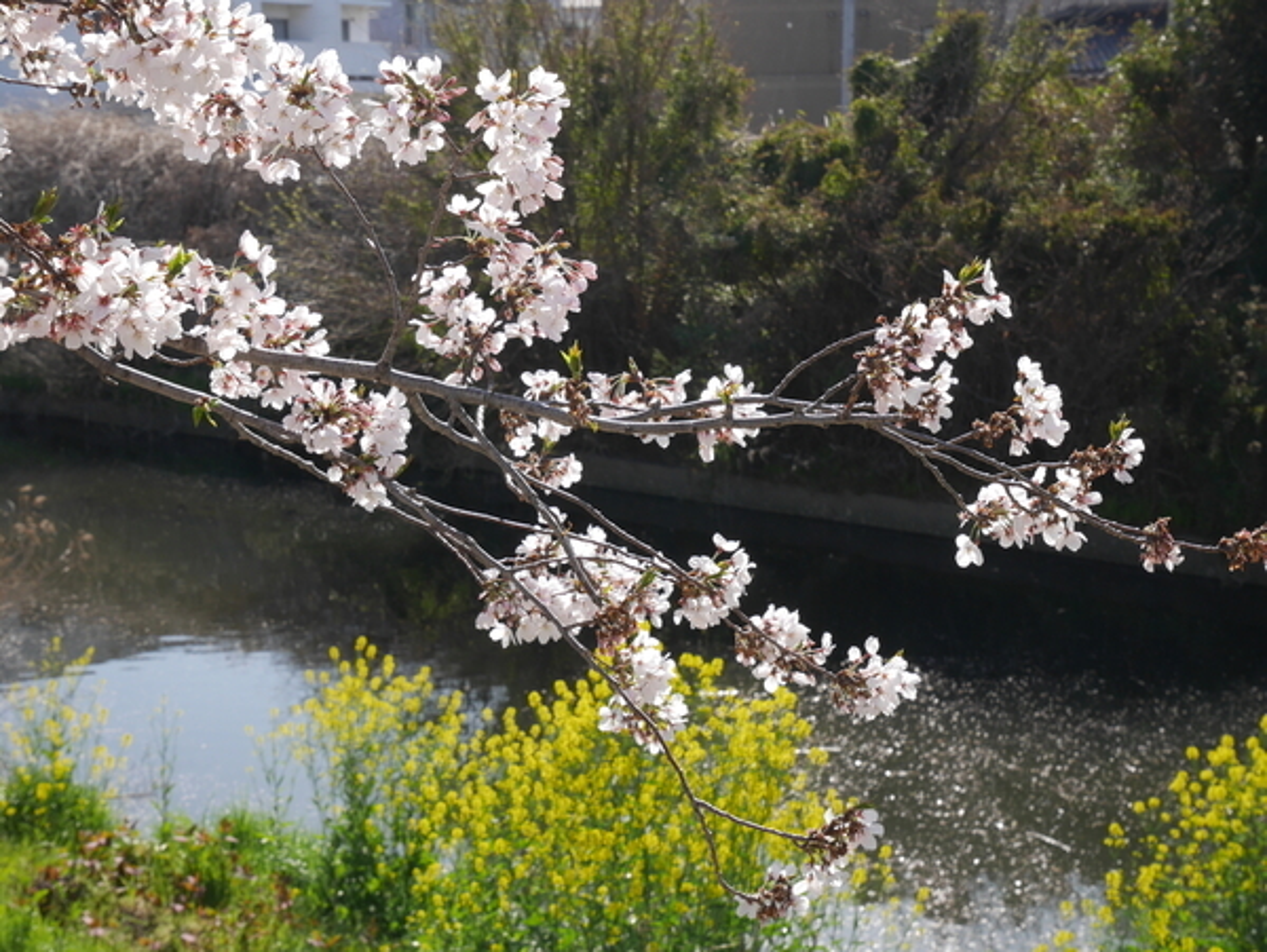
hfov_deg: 30.2
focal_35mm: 64
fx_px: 2344
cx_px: 634
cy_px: 476
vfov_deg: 23.0
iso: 200
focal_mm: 32
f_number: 8
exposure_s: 1/250
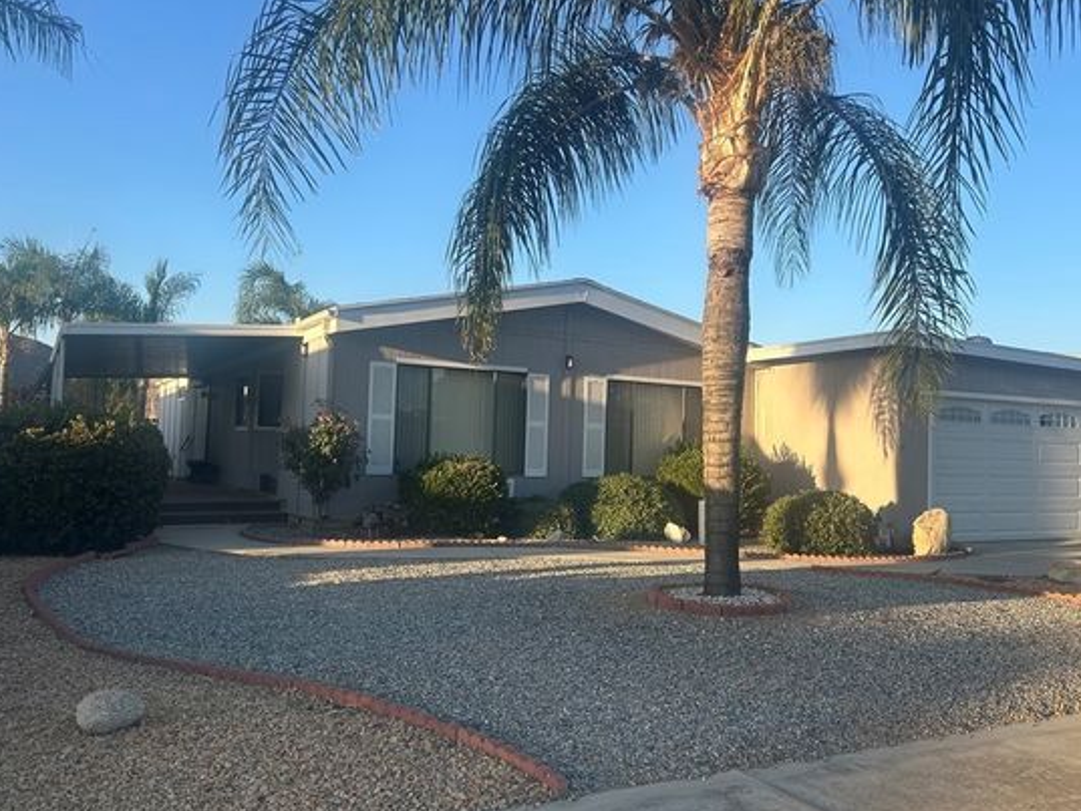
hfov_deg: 58.3
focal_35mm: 31
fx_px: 968
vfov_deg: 45.5
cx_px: 566
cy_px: 400
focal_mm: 5.7
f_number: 1.5
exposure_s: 1/1326
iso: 50
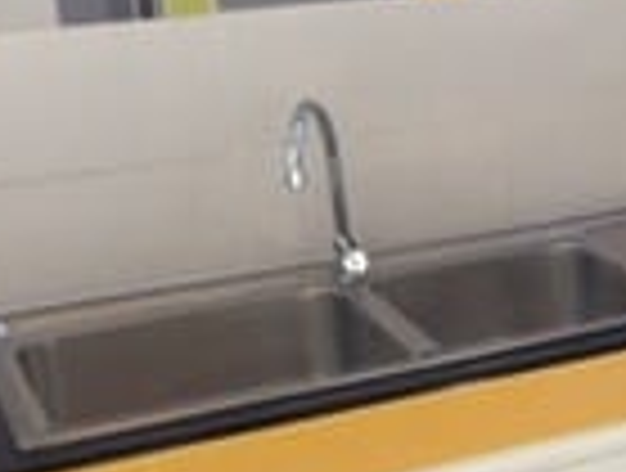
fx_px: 1922
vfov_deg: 14.0
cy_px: 193
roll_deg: +1.8
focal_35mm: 106
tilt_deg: -15.6
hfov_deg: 17.1
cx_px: 874
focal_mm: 4.12
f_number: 2.4
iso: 64
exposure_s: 1/20
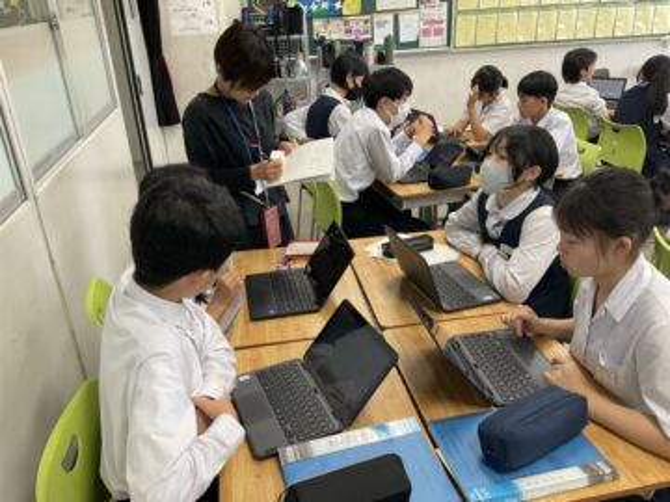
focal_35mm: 29
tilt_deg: -24.9
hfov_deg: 61.7
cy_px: 251
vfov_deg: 48.2
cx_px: 335
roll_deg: +2.6
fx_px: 561
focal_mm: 3
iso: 64
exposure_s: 1/60
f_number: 1.8
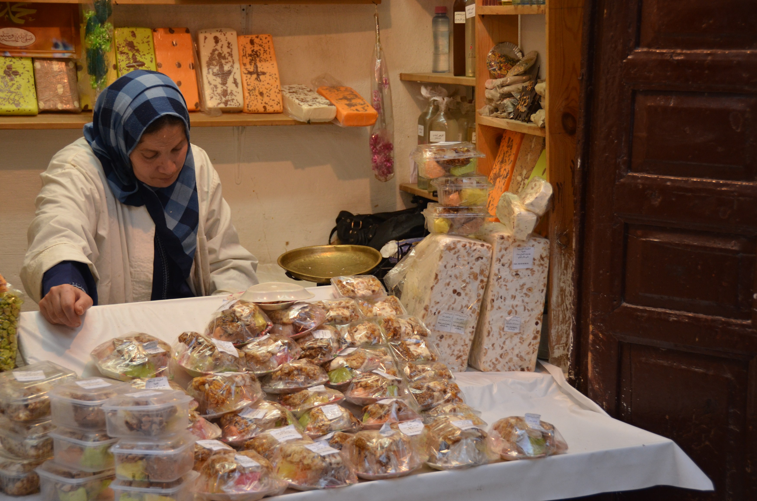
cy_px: 250
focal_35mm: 75
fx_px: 1574
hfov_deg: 27.0
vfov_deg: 18.1
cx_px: 378
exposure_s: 1/60
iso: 800
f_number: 4.8
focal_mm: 50
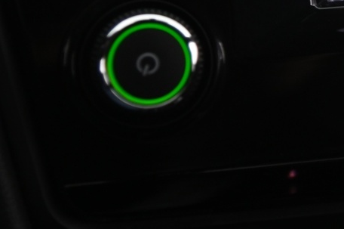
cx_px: 527
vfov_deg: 7.6
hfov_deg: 11.1
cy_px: -65
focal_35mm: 178
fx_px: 1699
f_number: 4
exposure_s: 1/10
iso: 1000
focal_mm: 50
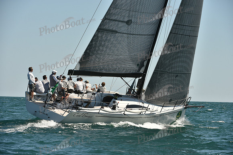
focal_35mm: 200
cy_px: 78
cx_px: 116
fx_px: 1295
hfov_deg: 10.3
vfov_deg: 6.9
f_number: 8
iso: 250
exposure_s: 1/1000
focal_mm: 200
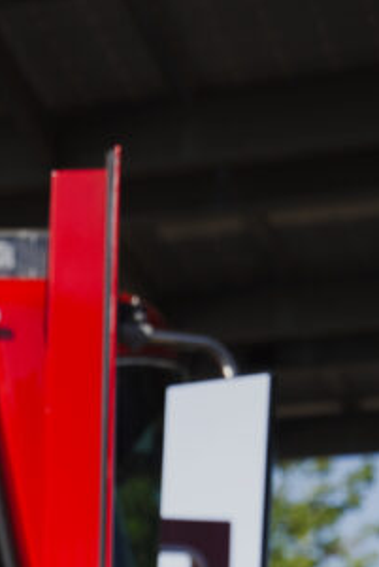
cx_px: -336
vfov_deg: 11.0
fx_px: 2755
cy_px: 1019
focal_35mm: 175
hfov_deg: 7.6
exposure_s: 1/2000
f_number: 4.5
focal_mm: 45.7
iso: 400
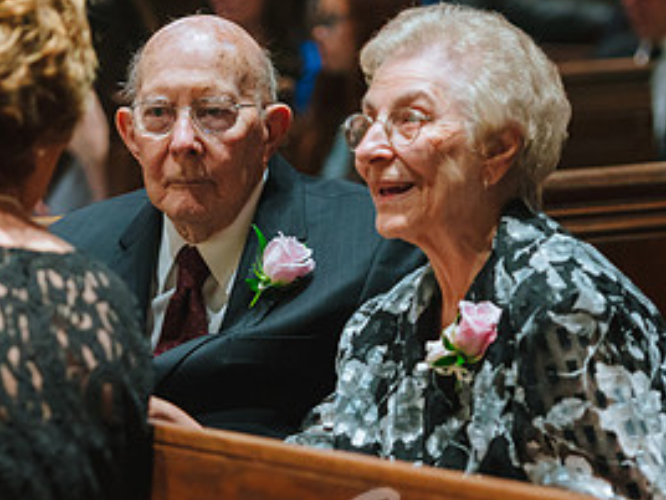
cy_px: 347
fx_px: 4637
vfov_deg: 6.2
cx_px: 256
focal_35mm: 241
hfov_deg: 8.2
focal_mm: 116
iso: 4000
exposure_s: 1/160
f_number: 2.8
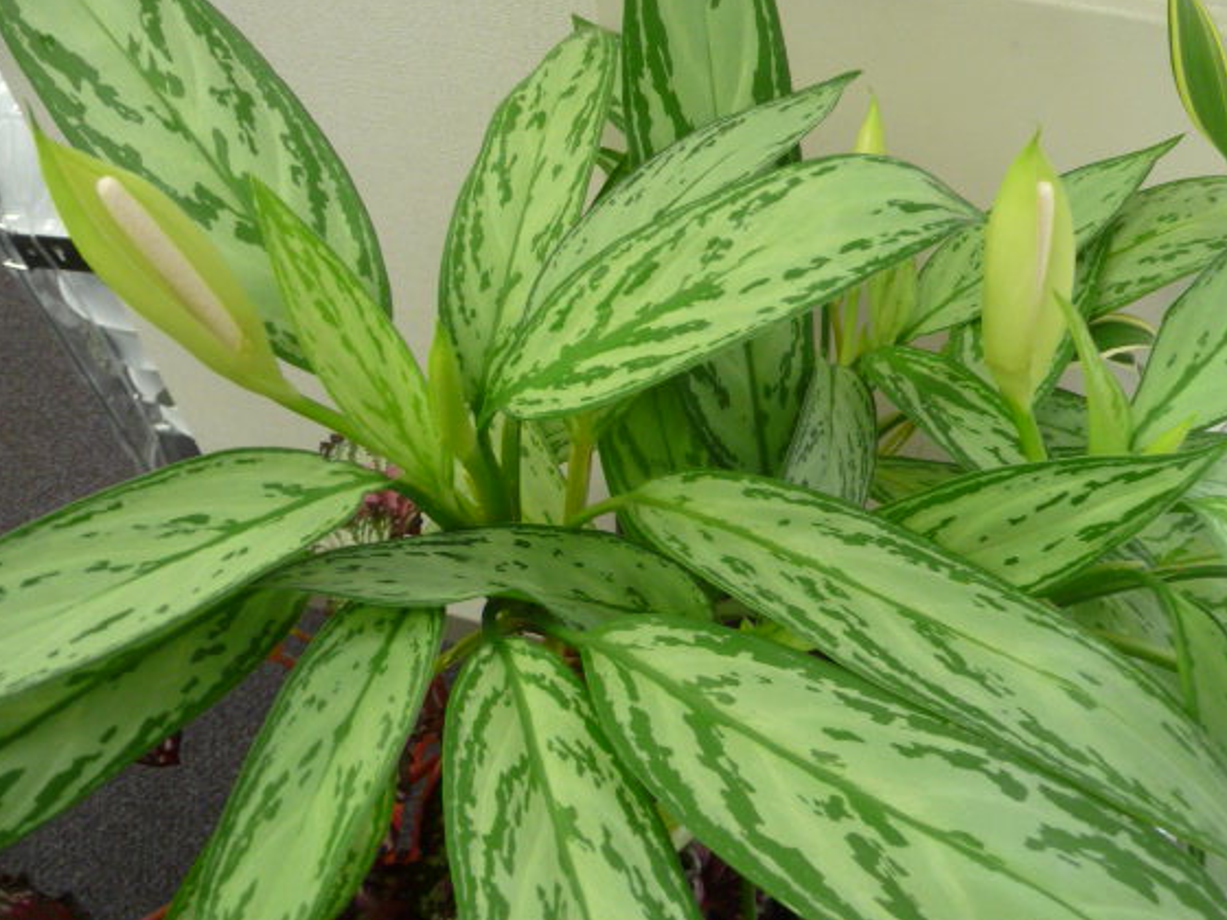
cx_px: 686
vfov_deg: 44.2
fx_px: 1134
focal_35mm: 32
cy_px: 480
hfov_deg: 56.7
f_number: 3.3
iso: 250
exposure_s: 1/30
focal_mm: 4.7
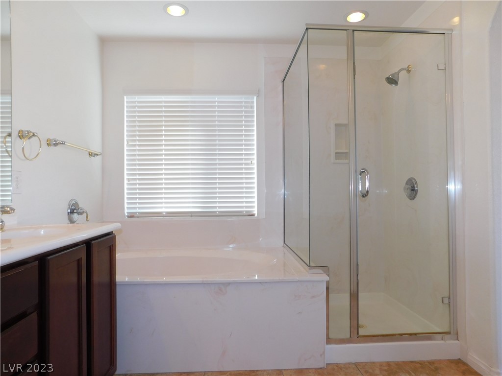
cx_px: 251
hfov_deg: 73.9
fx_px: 334
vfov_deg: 58.9
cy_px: 188
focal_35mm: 23
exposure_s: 1/50
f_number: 3
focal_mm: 4
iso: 125
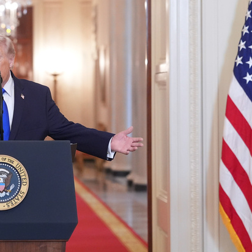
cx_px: -8
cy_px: 100
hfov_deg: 11.7
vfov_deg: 11.8
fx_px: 1219
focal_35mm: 148
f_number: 2.5
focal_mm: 70
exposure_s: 1/250
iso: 4000
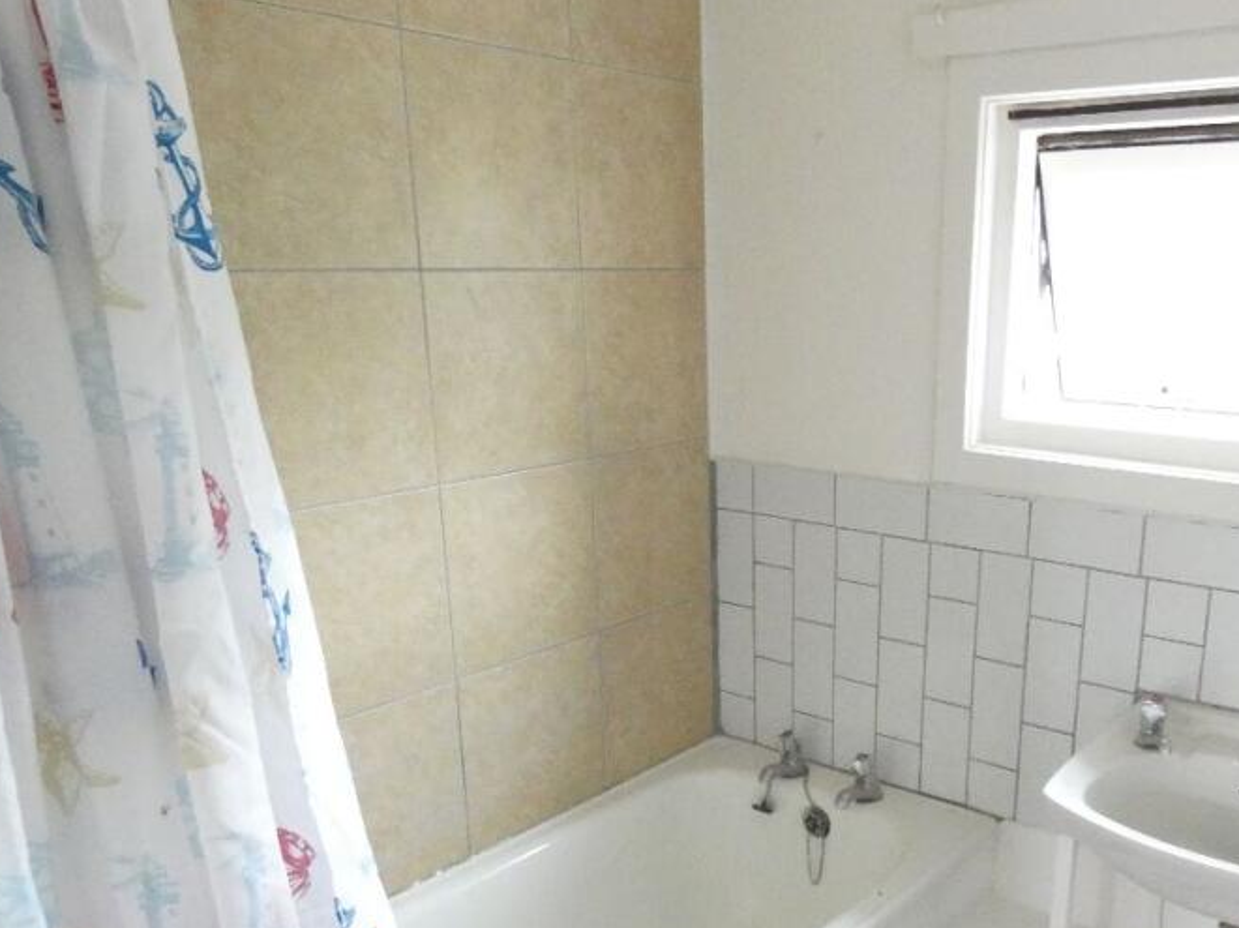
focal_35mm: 31
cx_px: 812
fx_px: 1109
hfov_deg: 57.3
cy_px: 615
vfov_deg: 44.8
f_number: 2.8
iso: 1600
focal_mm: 3.6
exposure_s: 1/60
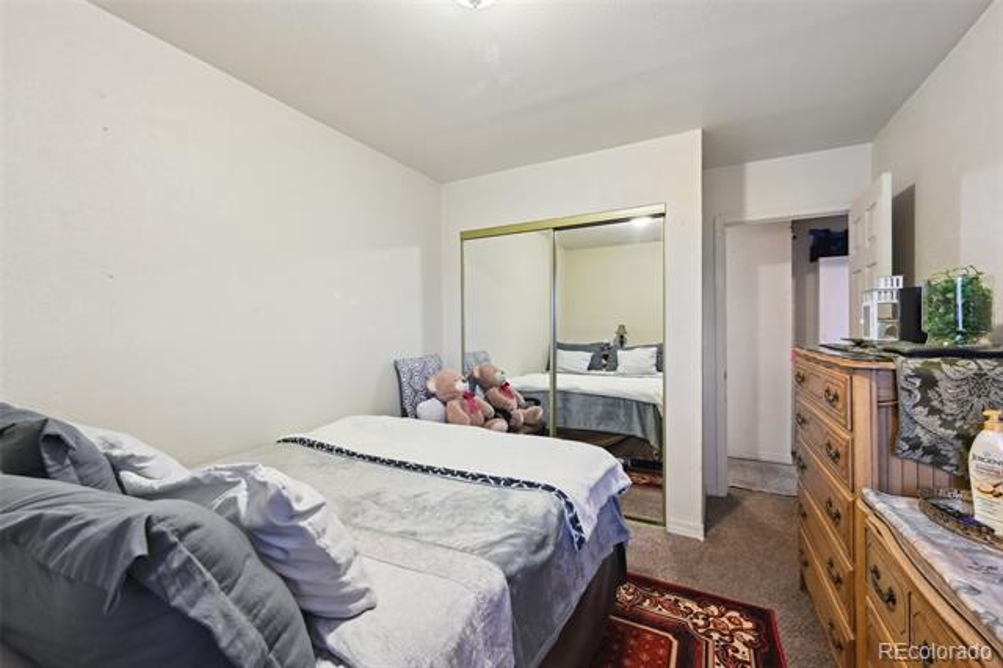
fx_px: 390
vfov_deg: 81.1
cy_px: 334
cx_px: 502
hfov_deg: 104.3
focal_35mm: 14
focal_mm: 14
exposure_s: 1/2.5
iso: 400
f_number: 11
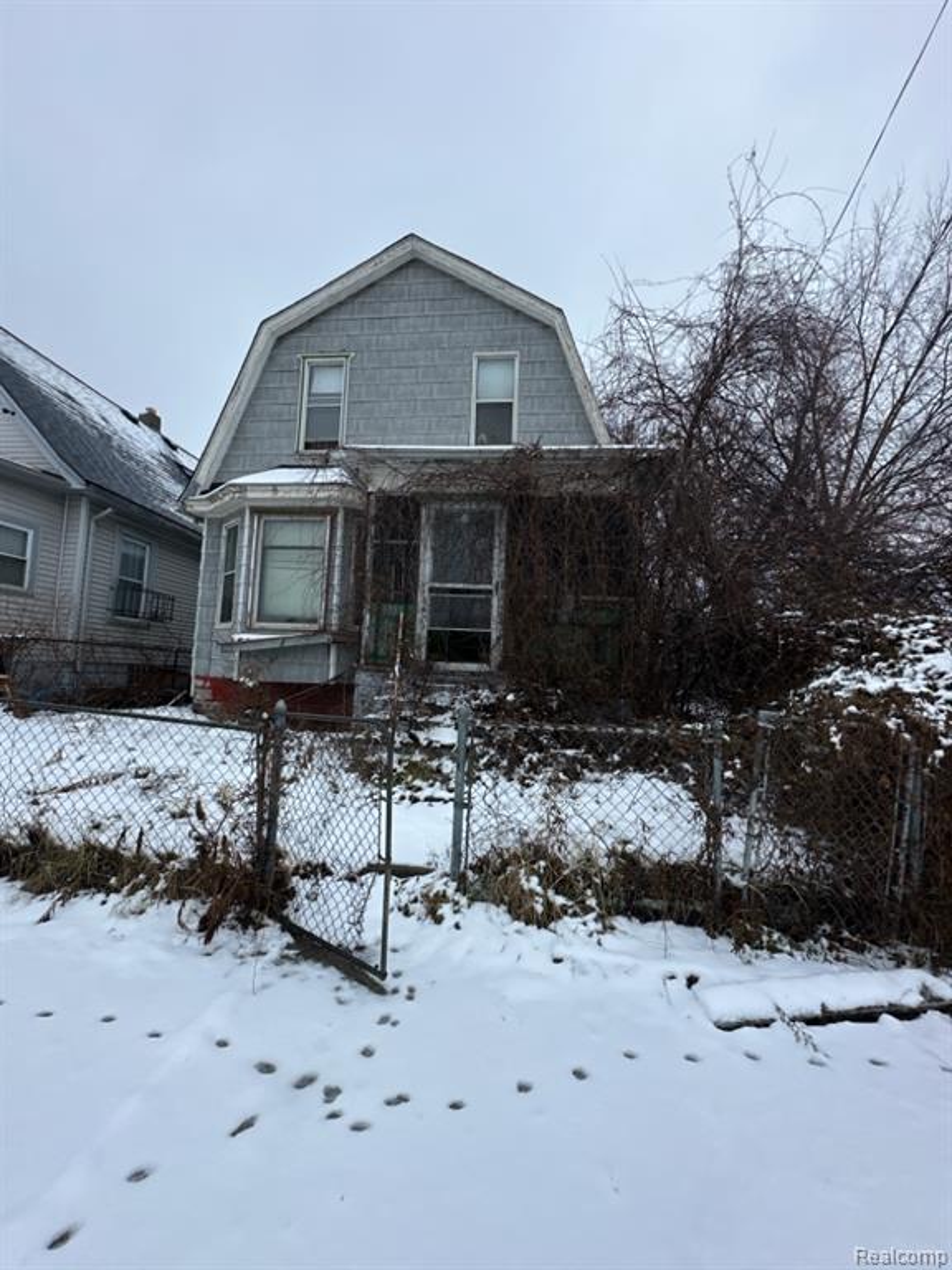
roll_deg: -2.7
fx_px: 513
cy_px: 635
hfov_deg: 85.7
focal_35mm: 14
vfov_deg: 102.1
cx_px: 476
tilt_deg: +4.4
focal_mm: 2.22
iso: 40
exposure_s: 1/636
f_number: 2.2
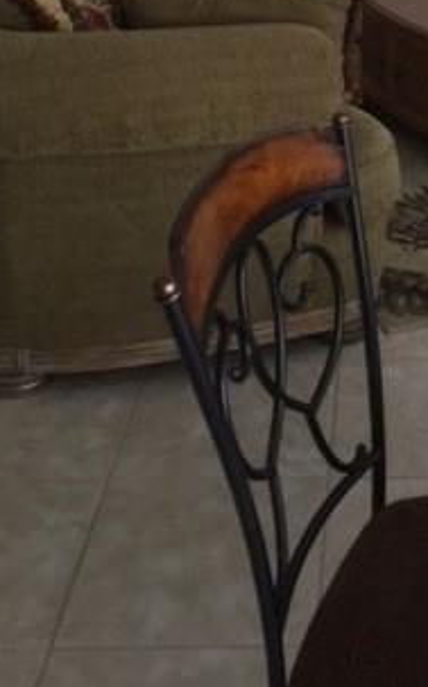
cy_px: 41
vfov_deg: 29.9
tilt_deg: -16.9
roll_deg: -0.7
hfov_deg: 19.3
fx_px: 1215
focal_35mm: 65
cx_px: 453
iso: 125
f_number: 2.2
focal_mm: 4.15
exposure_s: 1/15
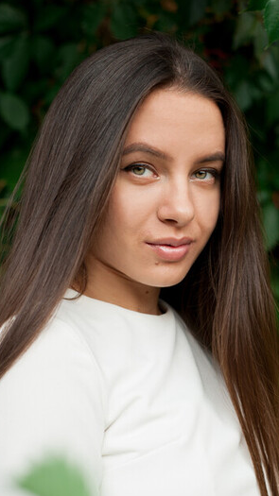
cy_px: 314
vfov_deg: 30.4
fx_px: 908
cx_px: 139
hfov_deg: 17.5
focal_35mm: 69
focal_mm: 50
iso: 200
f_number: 3.2
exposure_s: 1/250
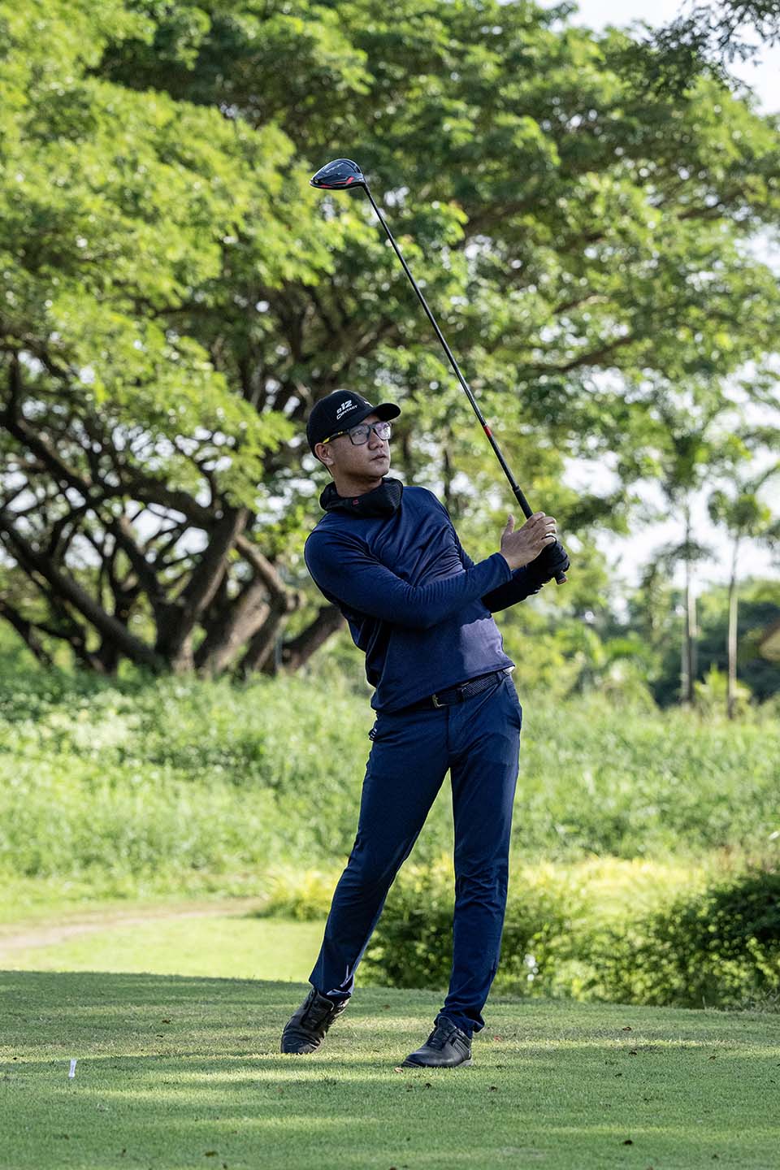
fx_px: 3120
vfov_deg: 21.2
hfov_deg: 14.3
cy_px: 585
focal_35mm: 96
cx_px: 390
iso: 1400
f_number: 4
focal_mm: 96
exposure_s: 1/5000
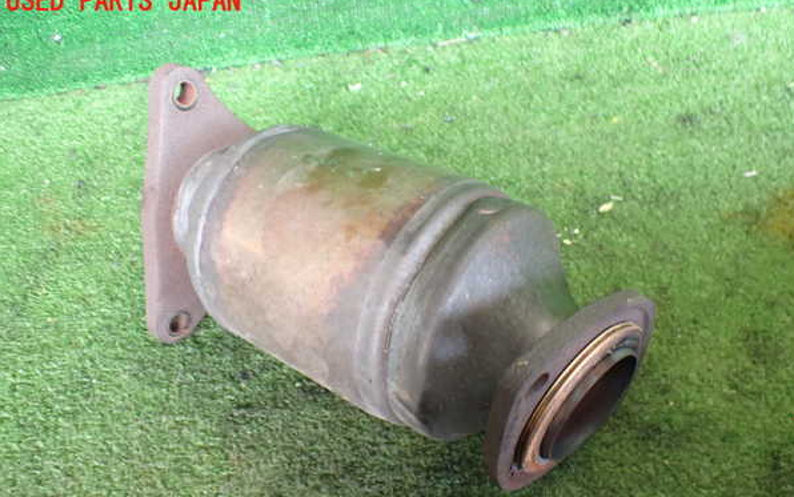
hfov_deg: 59.6
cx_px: 398
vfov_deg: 39.4
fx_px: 693
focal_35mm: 32
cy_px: 285
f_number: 2.3
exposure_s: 1/100
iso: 800
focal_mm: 5.4
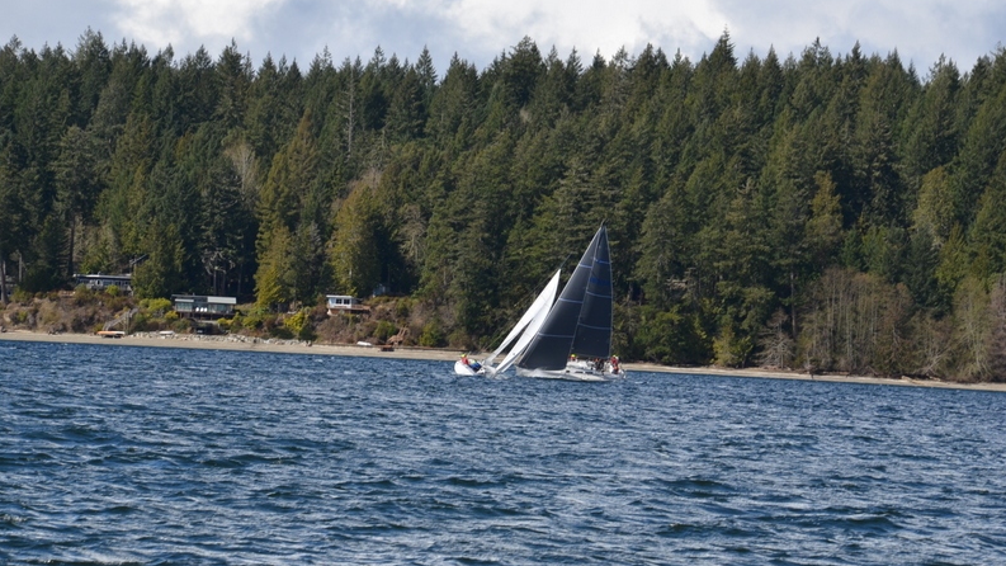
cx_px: 502
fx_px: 3628
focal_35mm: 136
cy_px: 251
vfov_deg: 8.9
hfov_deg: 15.8
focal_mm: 86
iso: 100
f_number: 9
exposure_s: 1/320
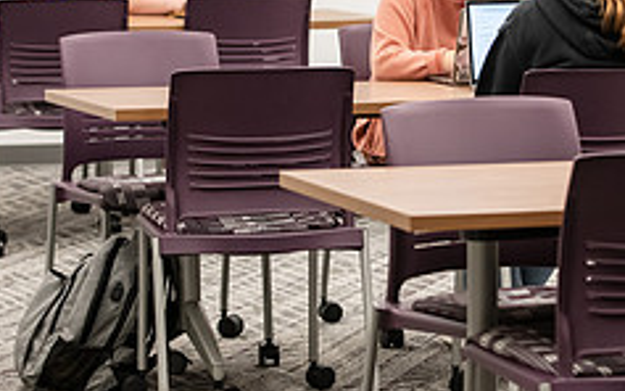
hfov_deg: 11.9
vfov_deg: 7.5
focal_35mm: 175
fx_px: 2980
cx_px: 525
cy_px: 104
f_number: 3.2
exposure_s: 1/200
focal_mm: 70
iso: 1250
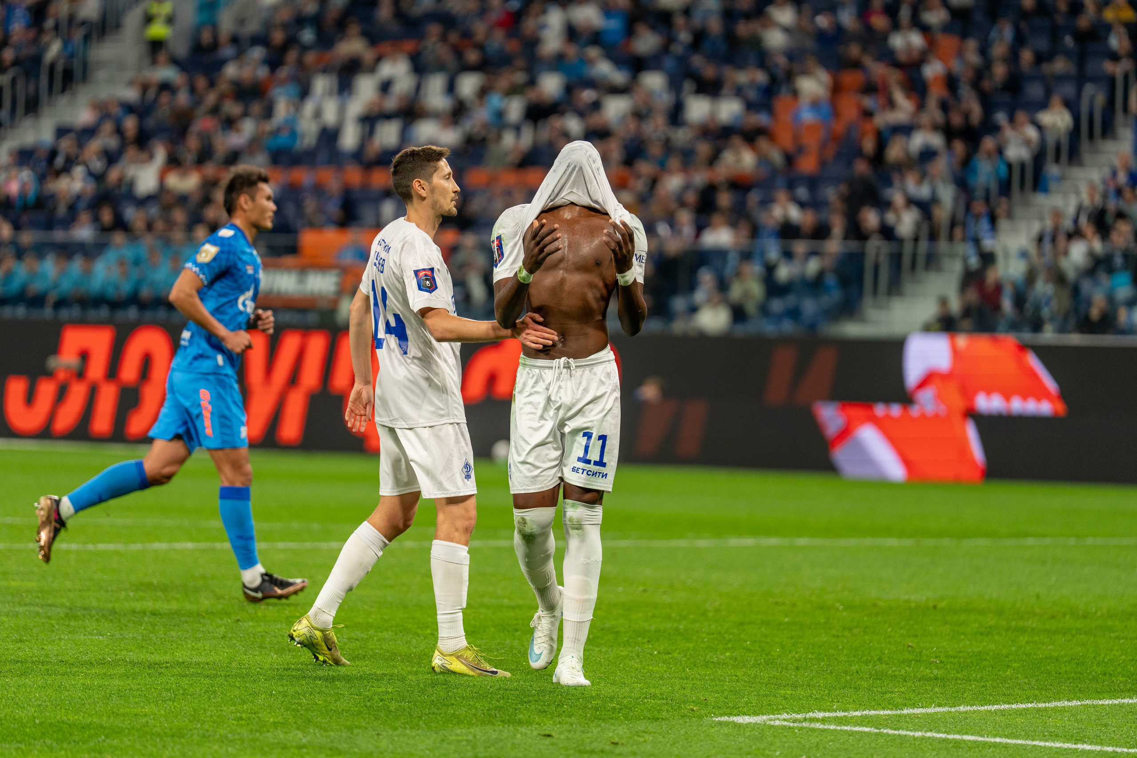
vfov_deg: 7.2
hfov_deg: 10.8
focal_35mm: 191
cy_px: 379
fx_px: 6032
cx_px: 568
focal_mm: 191
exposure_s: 1/1000
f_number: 2.8
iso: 800
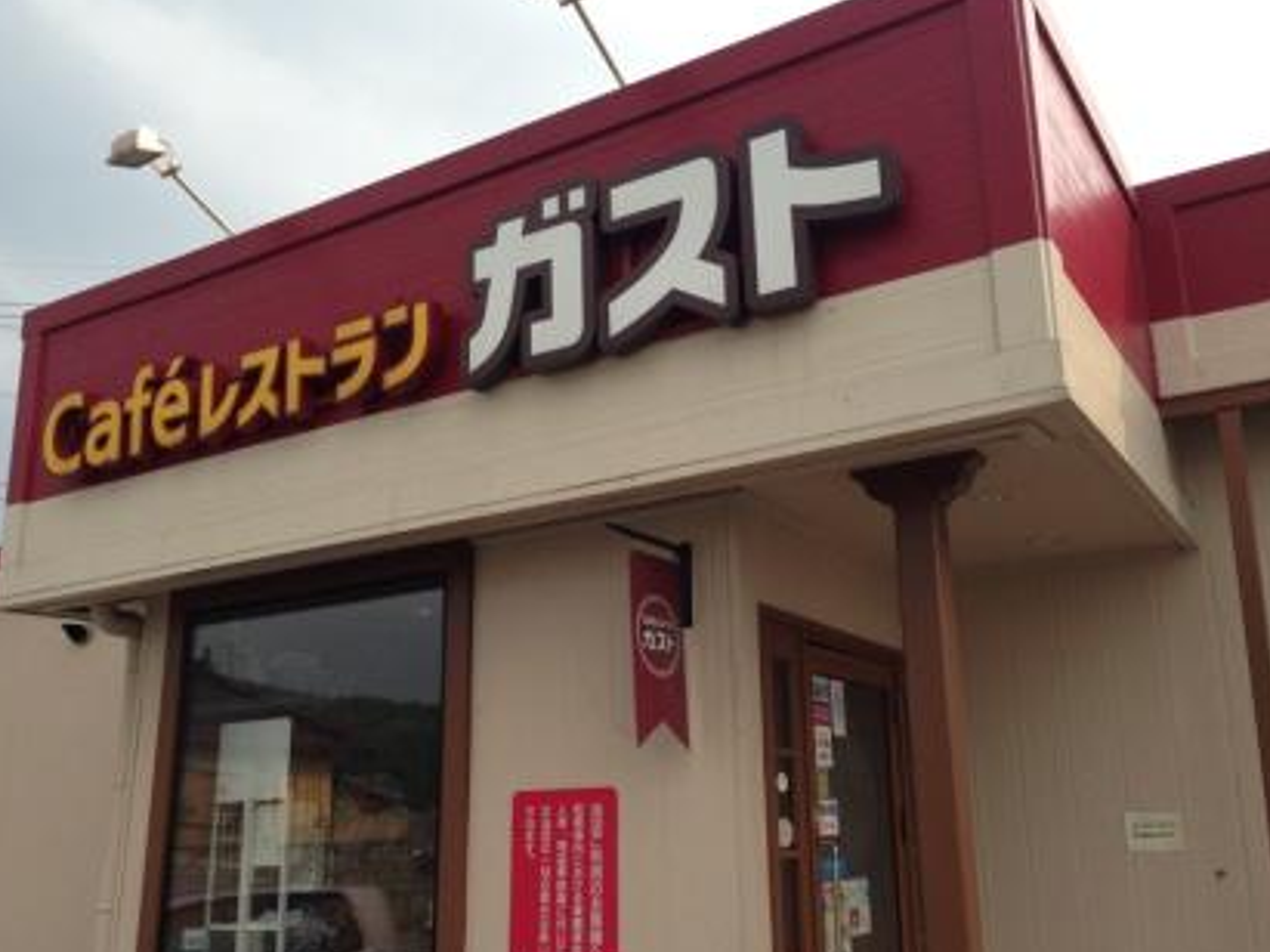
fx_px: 1320
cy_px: 501
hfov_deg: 51.3
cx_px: 606
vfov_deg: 39.6
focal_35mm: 36
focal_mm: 4.13
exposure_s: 1/1178
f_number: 2.4
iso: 50
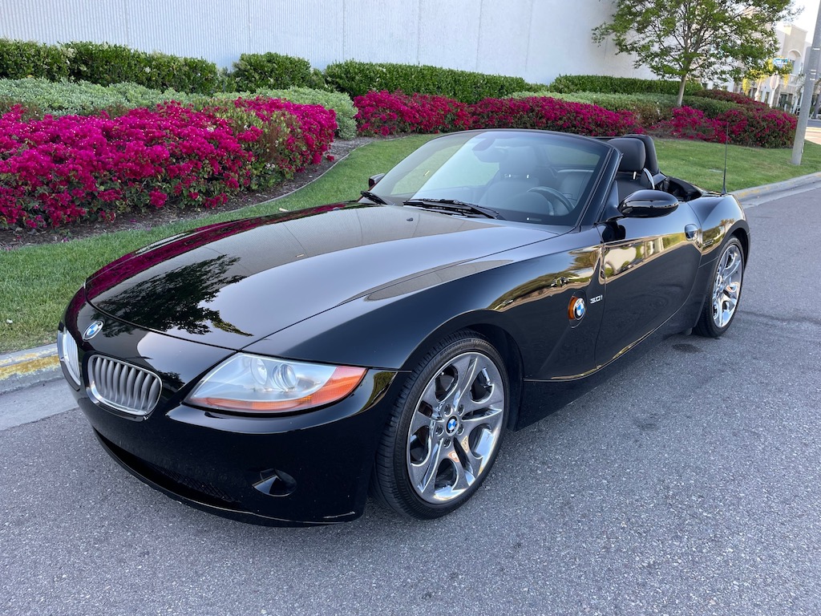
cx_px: 410
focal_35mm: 26
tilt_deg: -18.2
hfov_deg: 67.3
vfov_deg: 53.1
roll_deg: -2.1
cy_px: 308
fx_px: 617
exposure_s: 1/207
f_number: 1.6
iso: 32
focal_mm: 4.2
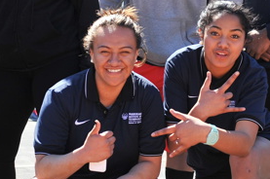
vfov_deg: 10.6
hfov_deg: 15.8
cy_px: 72
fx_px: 966
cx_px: 205
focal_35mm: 129
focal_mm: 35
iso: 400
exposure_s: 1/2000
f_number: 3.5
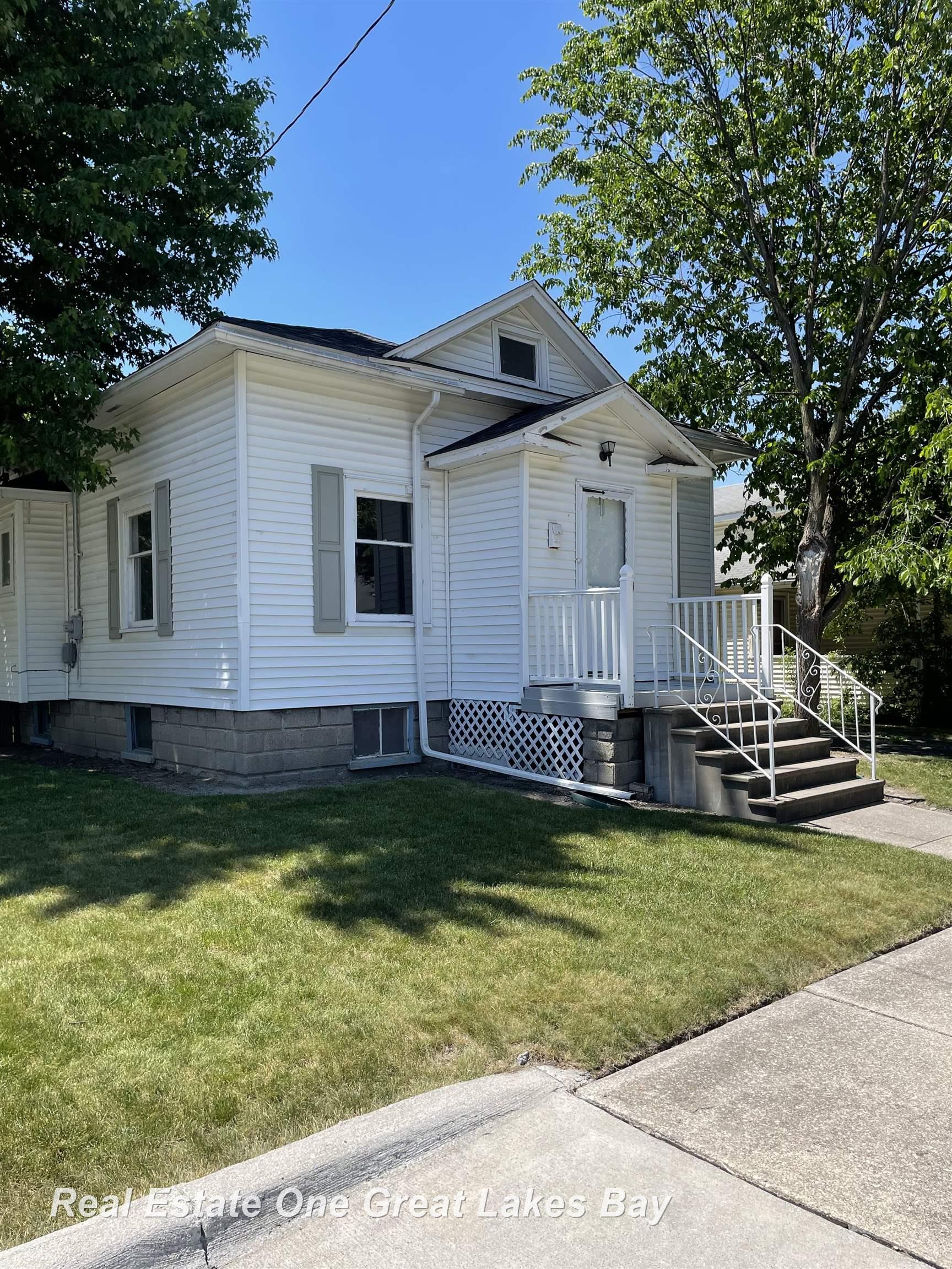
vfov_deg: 67.3
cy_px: 634
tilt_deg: +4.0
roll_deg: +1.8
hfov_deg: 53.1
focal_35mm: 26
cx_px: 476
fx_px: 953
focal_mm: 4.2
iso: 32
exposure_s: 1/2132
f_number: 1.6
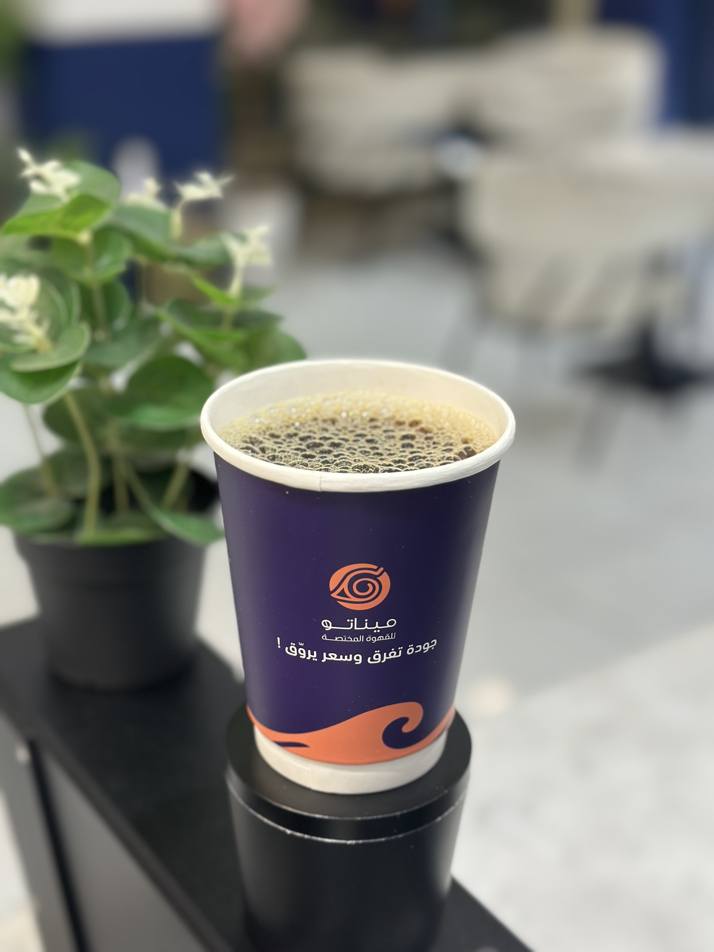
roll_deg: -1.5
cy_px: 476
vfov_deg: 39.7
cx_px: 357
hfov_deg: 30.3
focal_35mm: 48
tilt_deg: -24.2
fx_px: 1320
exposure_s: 1/60
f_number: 1.78
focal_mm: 6.86
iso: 100
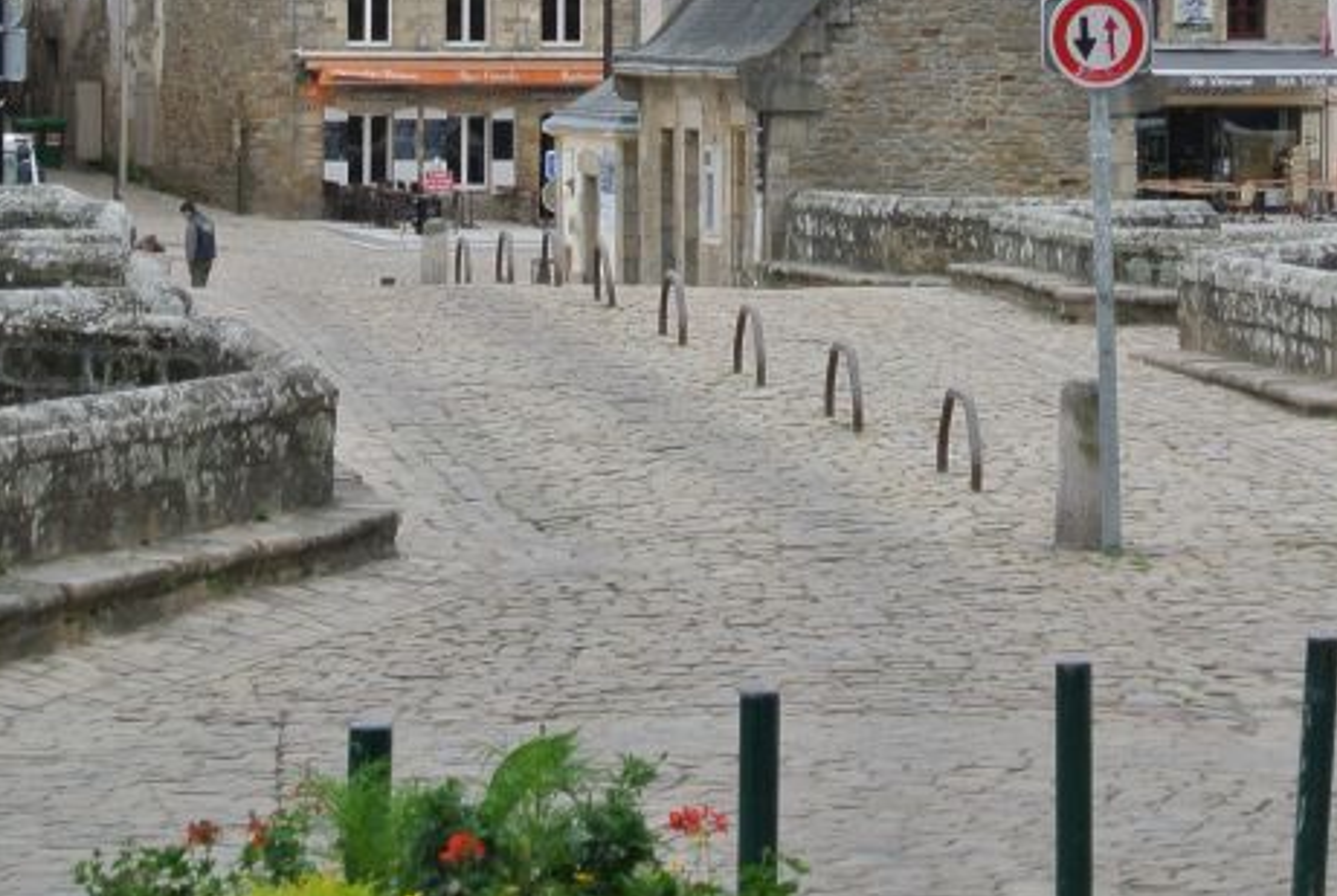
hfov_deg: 11.4
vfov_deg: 7.6
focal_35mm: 180
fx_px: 6696
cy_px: -46
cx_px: 809
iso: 100
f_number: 5.6
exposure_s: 1/125
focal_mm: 30
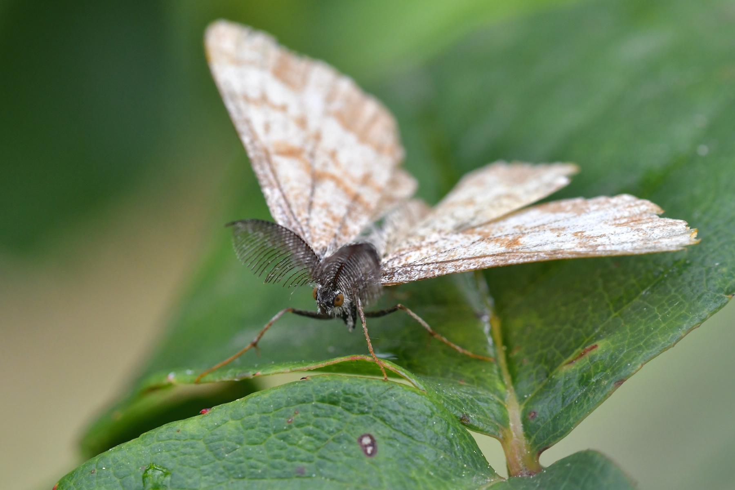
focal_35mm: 157
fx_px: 3205
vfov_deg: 8.7
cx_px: 368
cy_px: 245
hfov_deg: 13.1
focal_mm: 105
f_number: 13
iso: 1100
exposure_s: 1/640
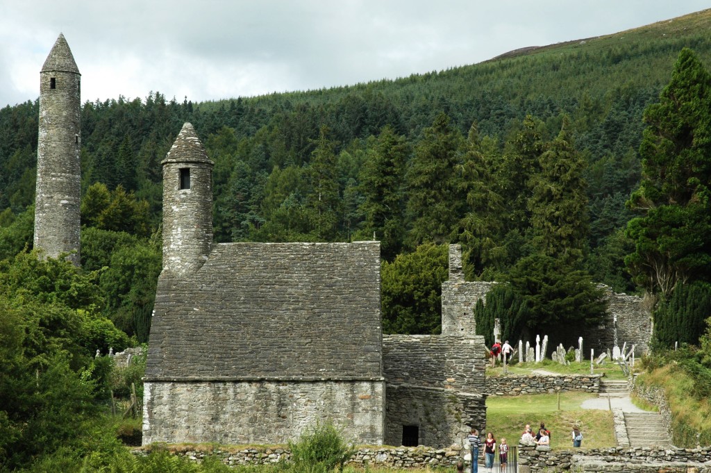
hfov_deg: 24.2
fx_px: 1658
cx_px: 356
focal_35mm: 84
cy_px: 236
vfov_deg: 16.2
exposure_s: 1/320
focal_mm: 56
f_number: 9
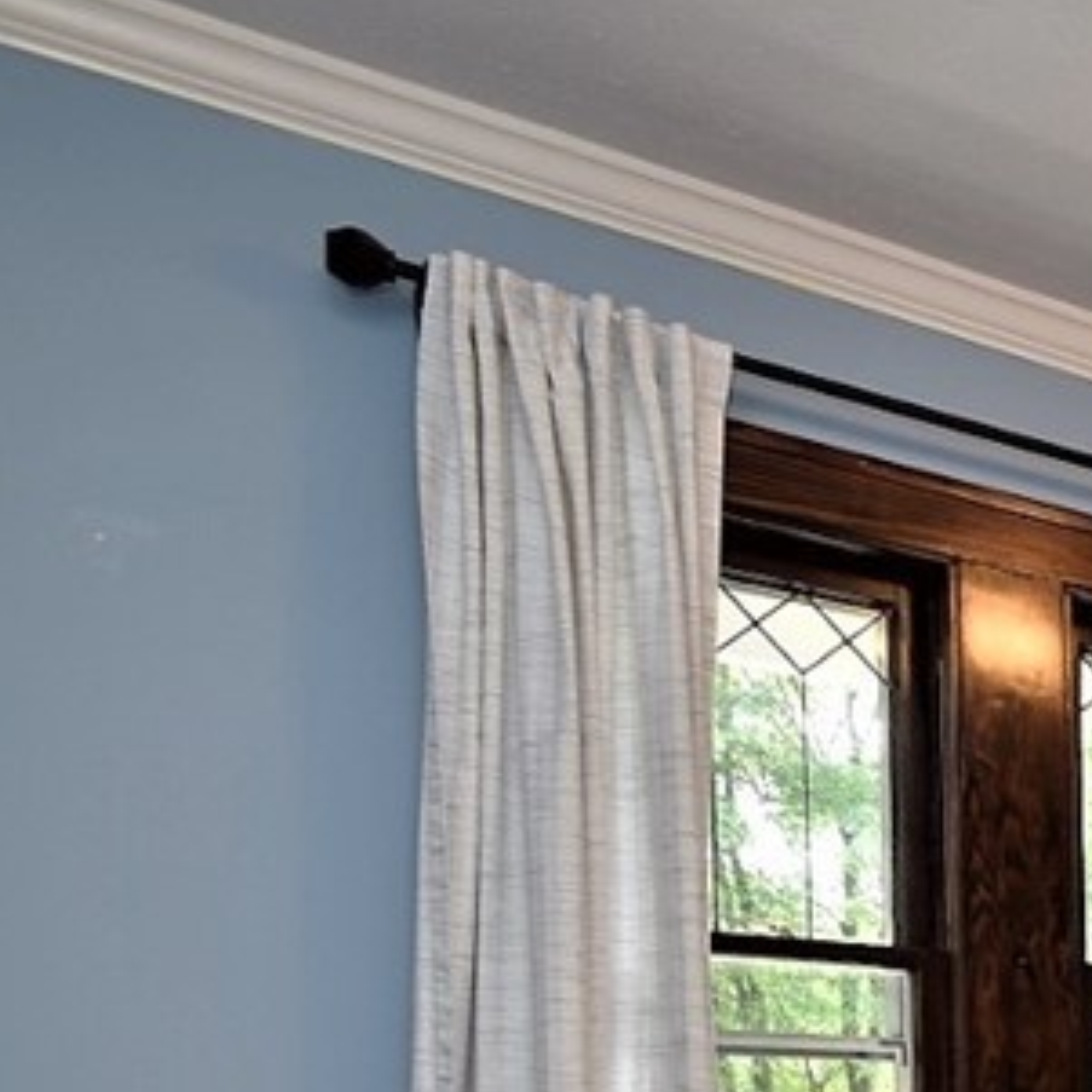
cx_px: 1839
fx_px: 1642
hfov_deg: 23.8
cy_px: 1185
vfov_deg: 32.6
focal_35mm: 46
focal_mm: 10
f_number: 9
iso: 200
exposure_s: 1/15
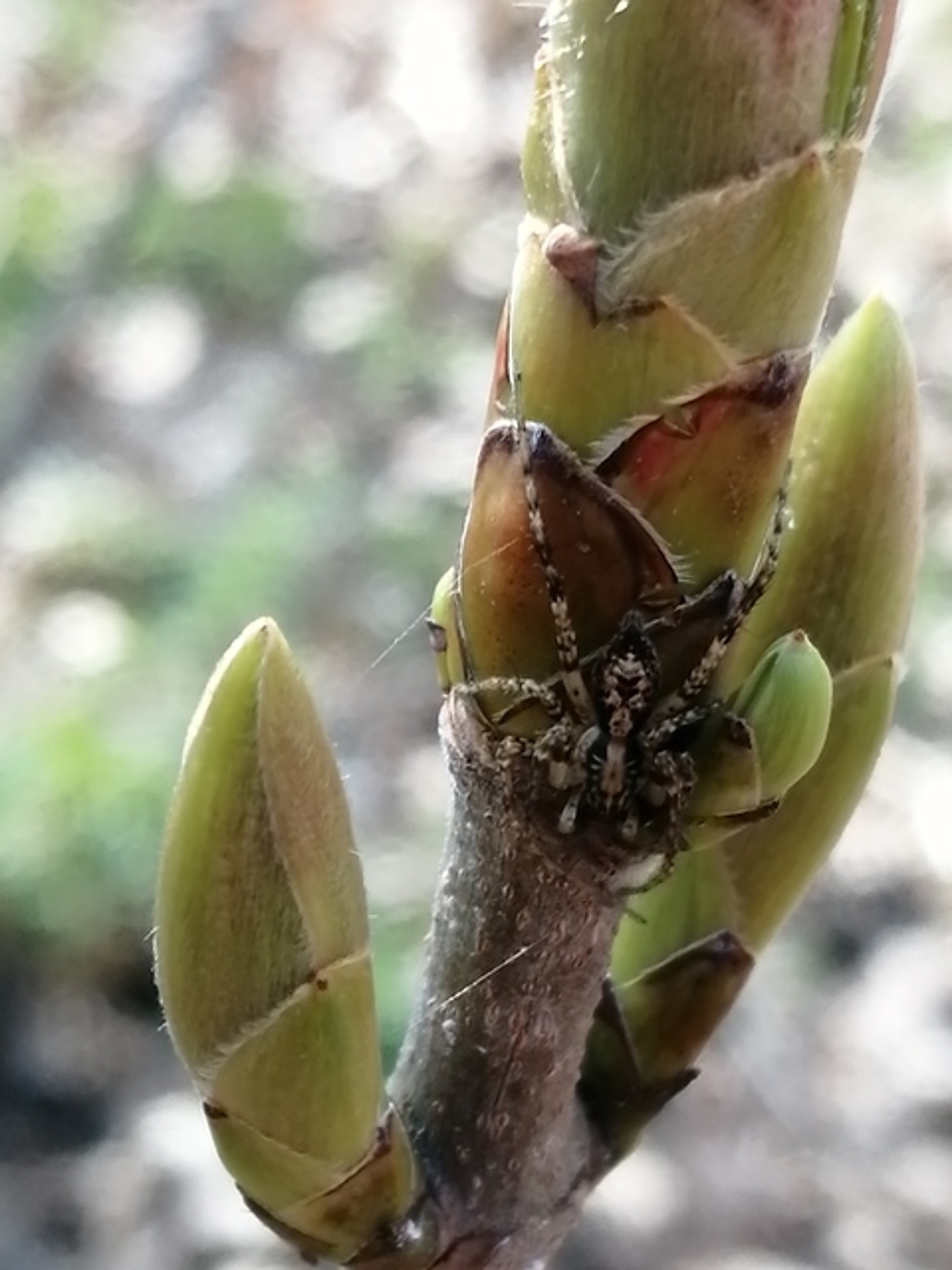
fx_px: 3814
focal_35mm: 104
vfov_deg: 18.9
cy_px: 635
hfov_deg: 14.2
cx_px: 476
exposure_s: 1/160
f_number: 1.8
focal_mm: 3.46
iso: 50
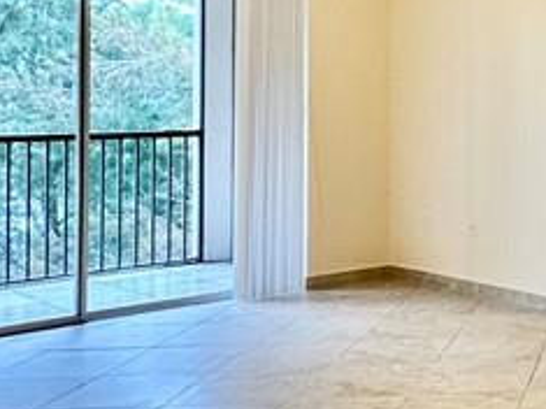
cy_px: 88
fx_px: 962
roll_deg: -0.2
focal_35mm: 61
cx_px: 813
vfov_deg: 23.7
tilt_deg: +0.3
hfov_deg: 24.7
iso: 200
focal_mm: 2.22
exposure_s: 1/120
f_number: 2.2
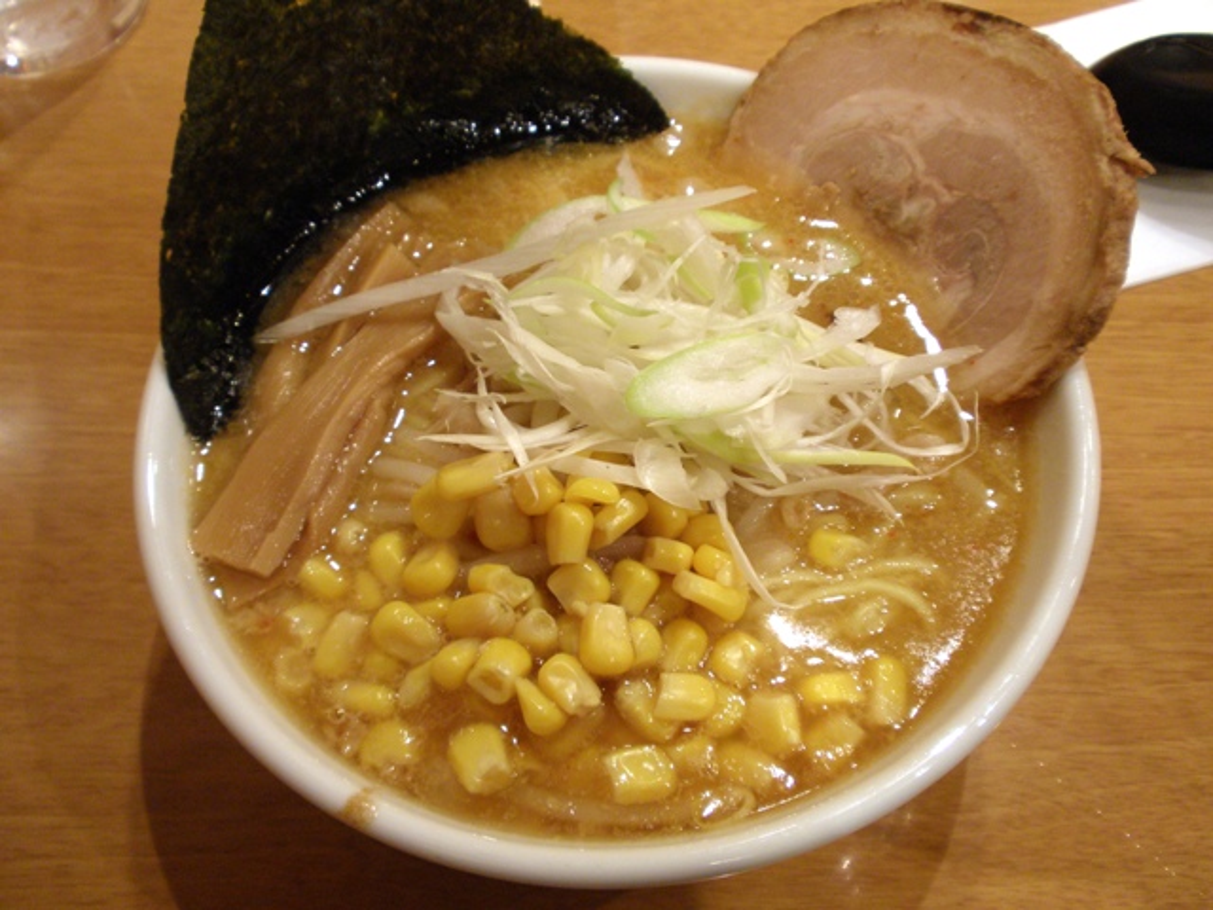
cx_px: 606
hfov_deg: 50.1
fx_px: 1297
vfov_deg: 38.7
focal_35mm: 37
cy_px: 455
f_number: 3.5
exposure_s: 1/13
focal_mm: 6.6
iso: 100
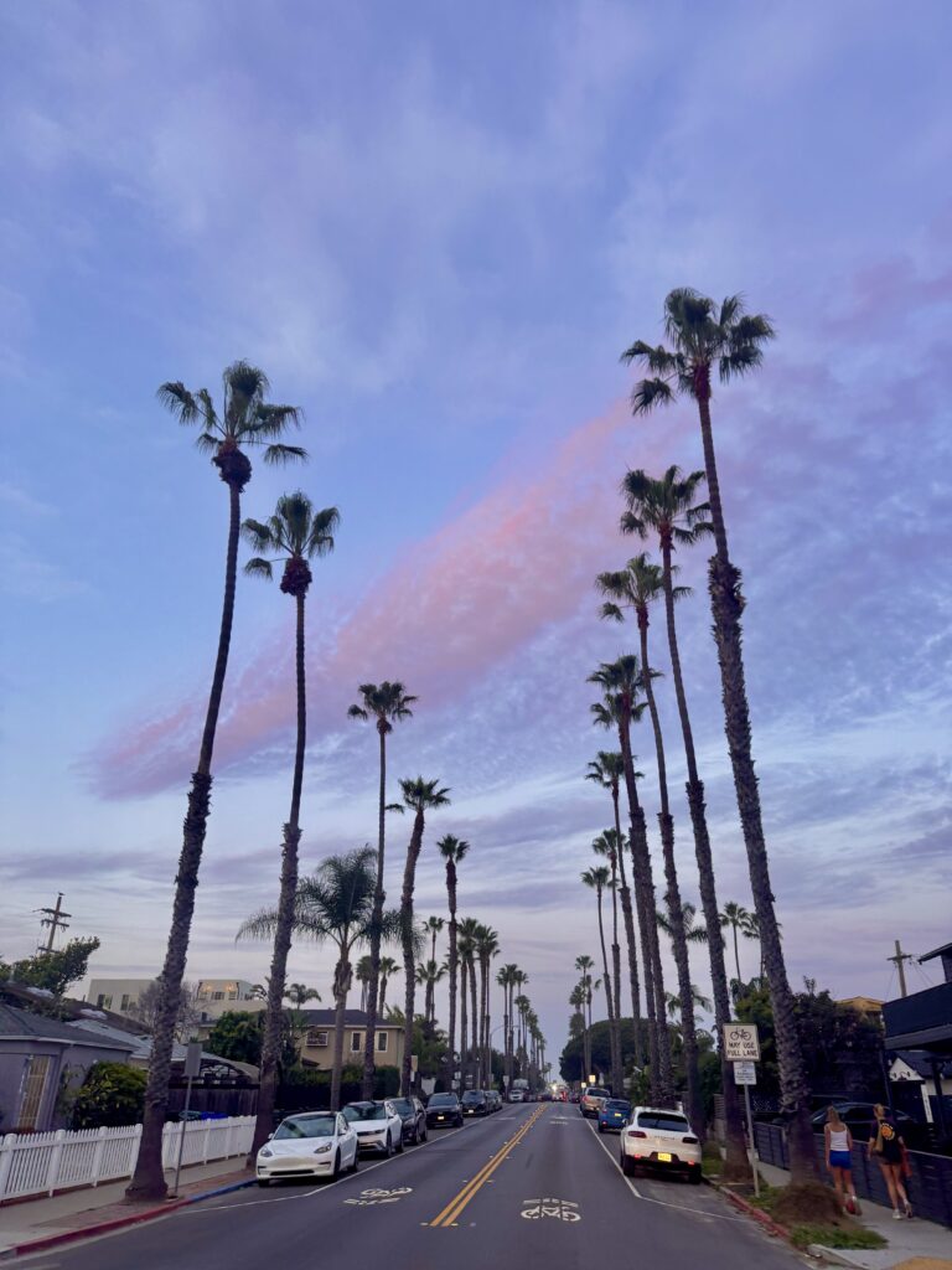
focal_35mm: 24
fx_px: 880
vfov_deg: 71.6
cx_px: 476
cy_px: 635
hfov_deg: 56.8
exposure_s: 1/121
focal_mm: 6.76
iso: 160
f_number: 1.78
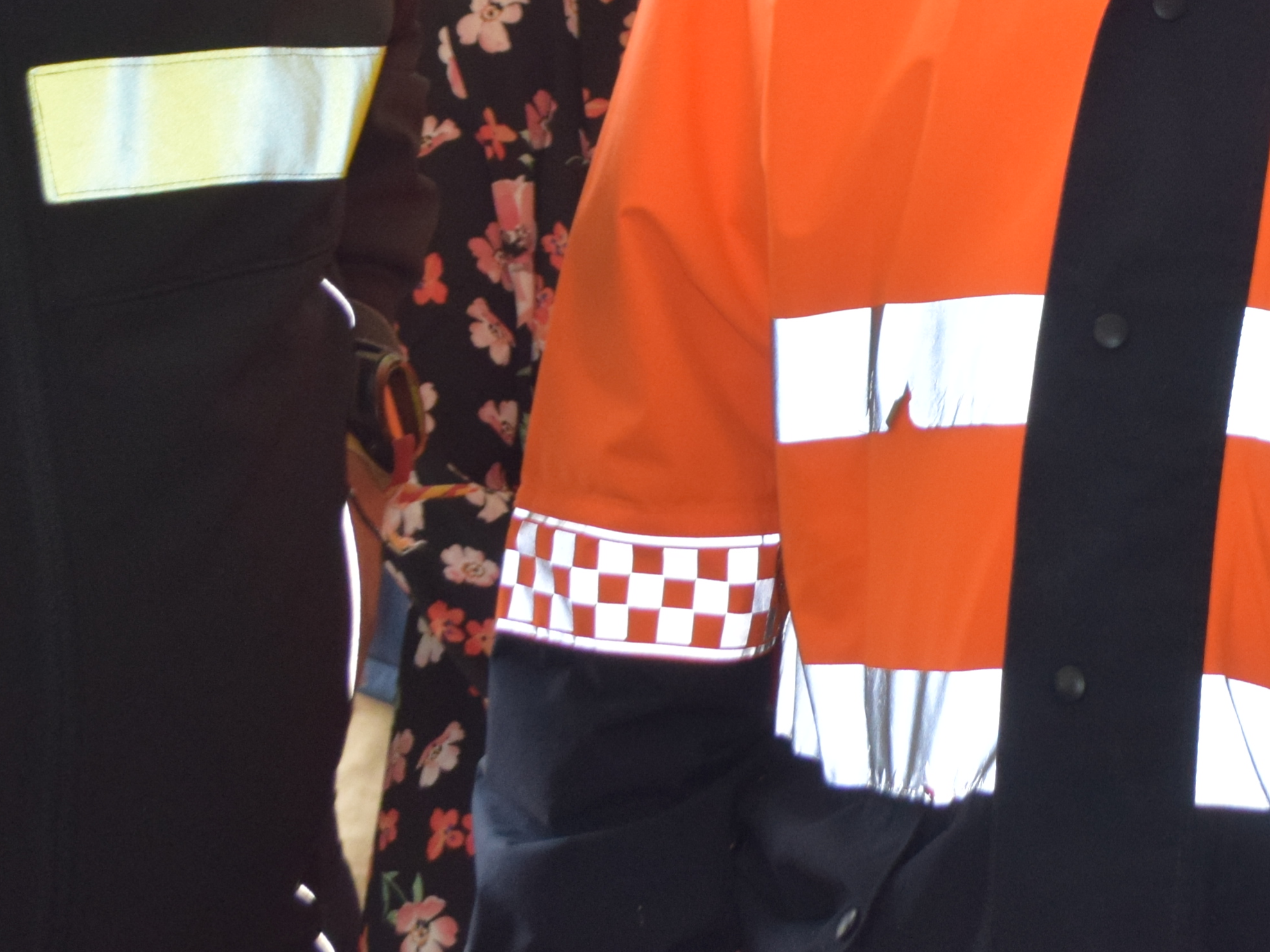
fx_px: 5136
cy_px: -217
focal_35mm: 140
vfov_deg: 10.4
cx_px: 1178
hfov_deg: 13.9
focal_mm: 32
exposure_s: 1/125
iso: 800
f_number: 5.6
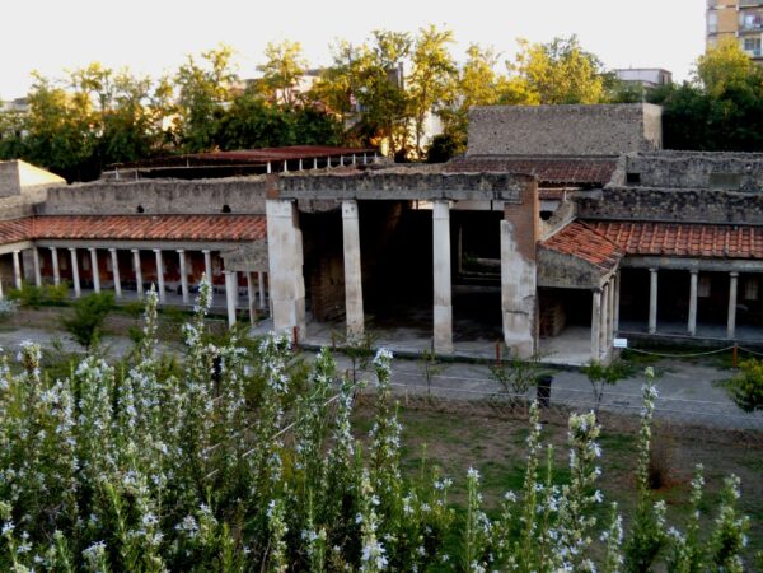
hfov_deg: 51.4
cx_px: 382
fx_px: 794
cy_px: 286
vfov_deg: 39.7
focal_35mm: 36
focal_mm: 6.4
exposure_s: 1/60
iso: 100
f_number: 3.6
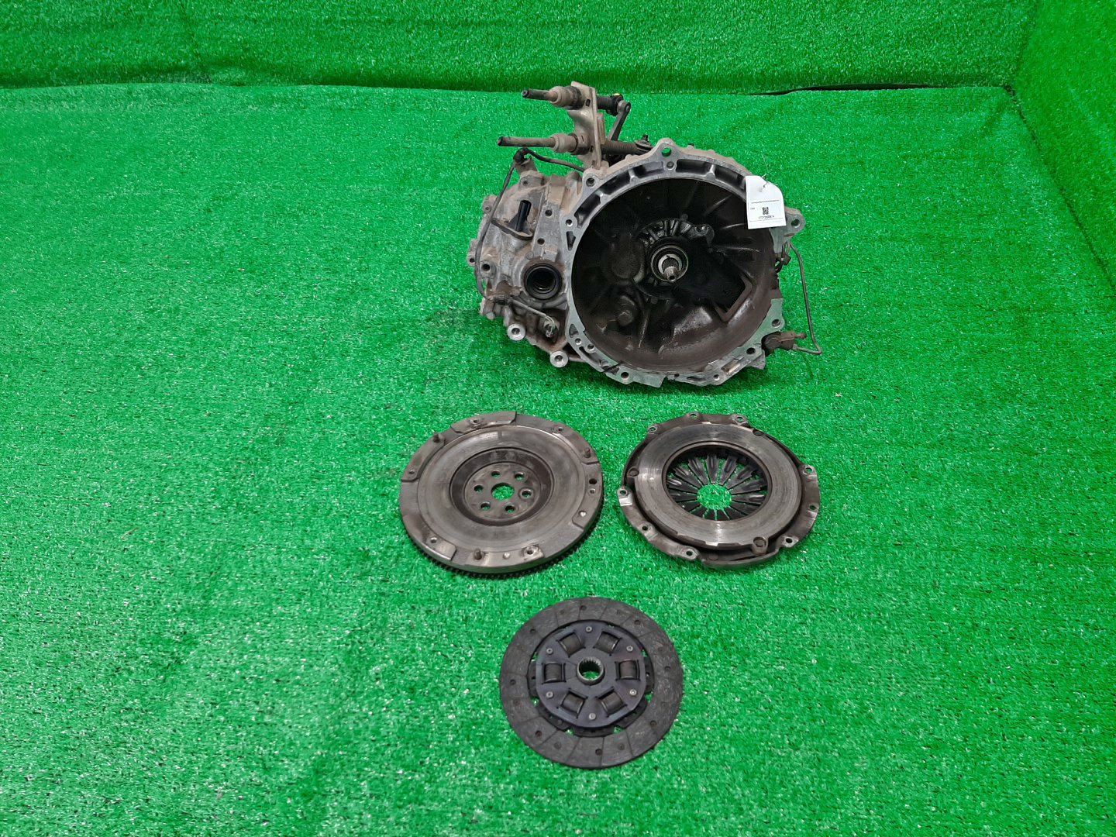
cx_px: 558
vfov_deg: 53.1
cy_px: 418
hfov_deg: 67.3
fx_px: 838
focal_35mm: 26
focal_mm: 3.93
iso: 87
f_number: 1.7
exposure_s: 1/50
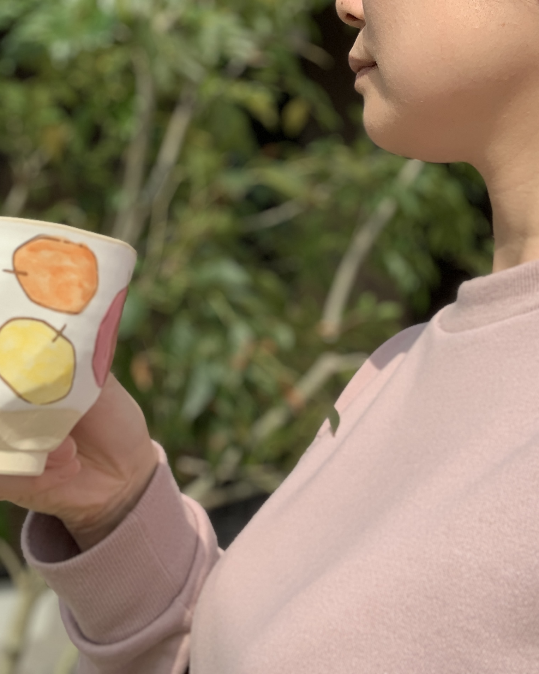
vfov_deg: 43.8
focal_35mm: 42
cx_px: 157
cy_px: 335
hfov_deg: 35.1
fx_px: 838
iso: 16
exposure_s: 1/1399
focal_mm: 2.87
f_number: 2.2
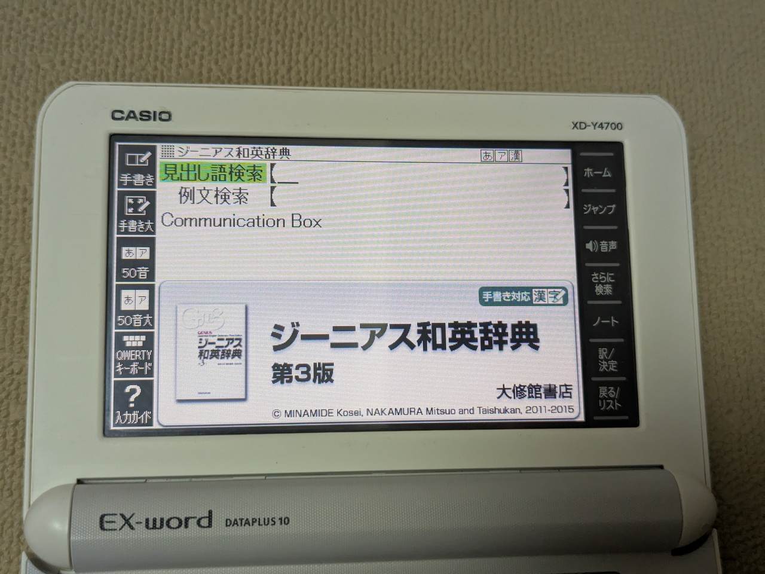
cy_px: 287
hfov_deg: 39.7
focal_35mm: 48
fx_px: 1061
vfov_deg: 30.3
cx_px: 382
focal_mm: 6.81
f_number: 1.85
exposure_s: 1/112
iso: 348
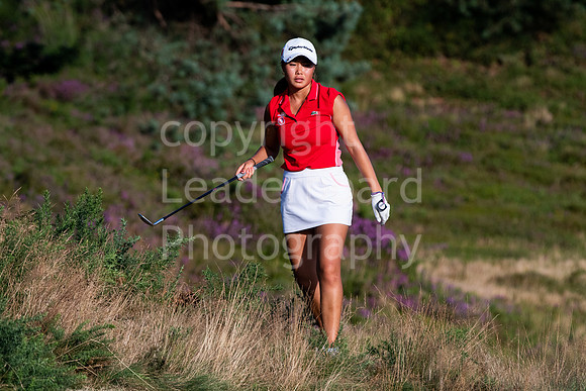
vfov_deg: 2.5
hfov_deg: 3.8
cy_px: 196
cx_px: 293
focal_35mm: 540
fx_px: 8792
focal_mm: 360
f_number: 6.3
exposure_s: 1/1250
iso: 800
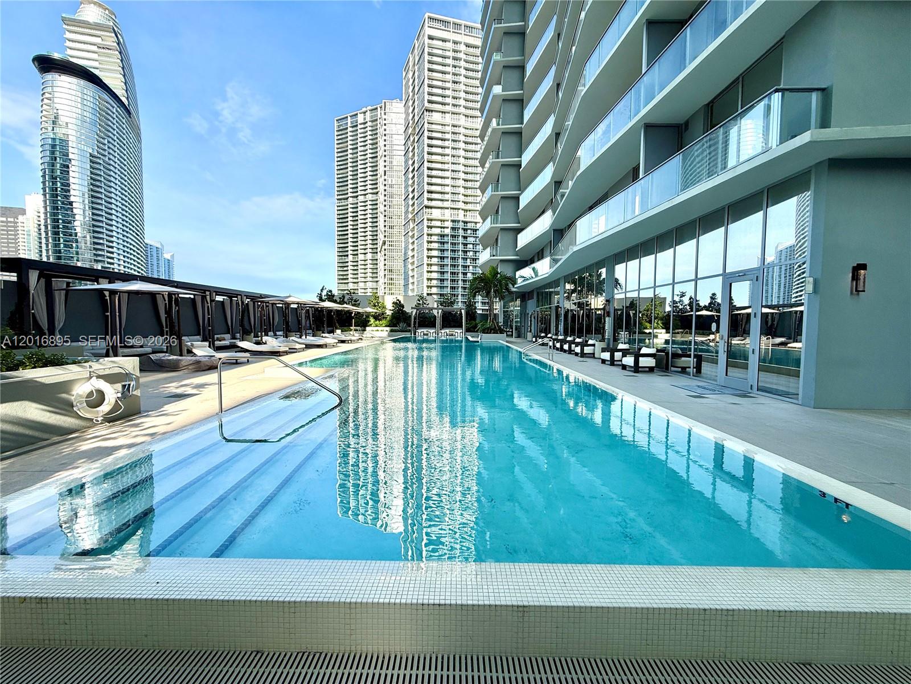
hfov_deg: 102.1
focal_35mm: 14
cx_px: 456
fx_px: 368
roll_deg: -0.6
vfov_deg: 85.7
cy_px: 342
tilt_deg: -2.4
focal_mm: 2.22
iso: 50
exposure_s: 1/901
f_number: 2.2
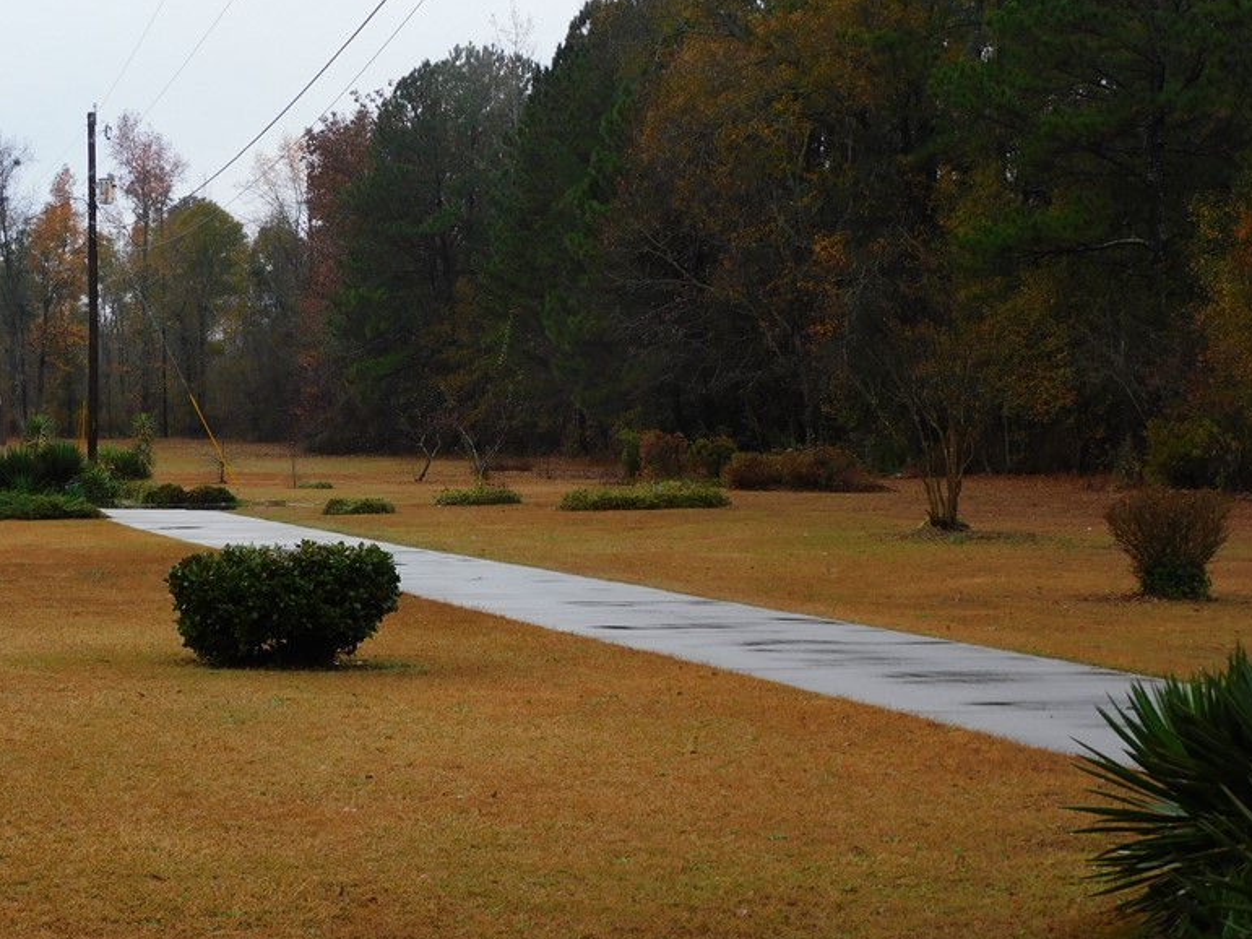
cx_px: 455
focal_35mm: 93
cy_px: 380
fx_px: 3363
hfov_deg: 21.0
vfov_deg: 15.9
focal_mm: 12.5
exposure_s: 1/320
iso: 125
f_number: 4.5
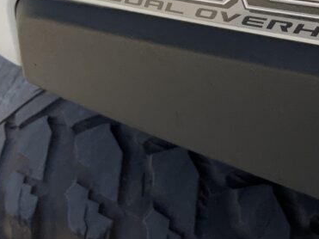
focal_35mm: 80
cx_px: 291
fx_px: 737
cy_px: -75
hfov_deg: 23.7
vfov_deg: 17.3
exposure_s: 1/855
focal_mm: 3
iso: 16
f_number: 1.8
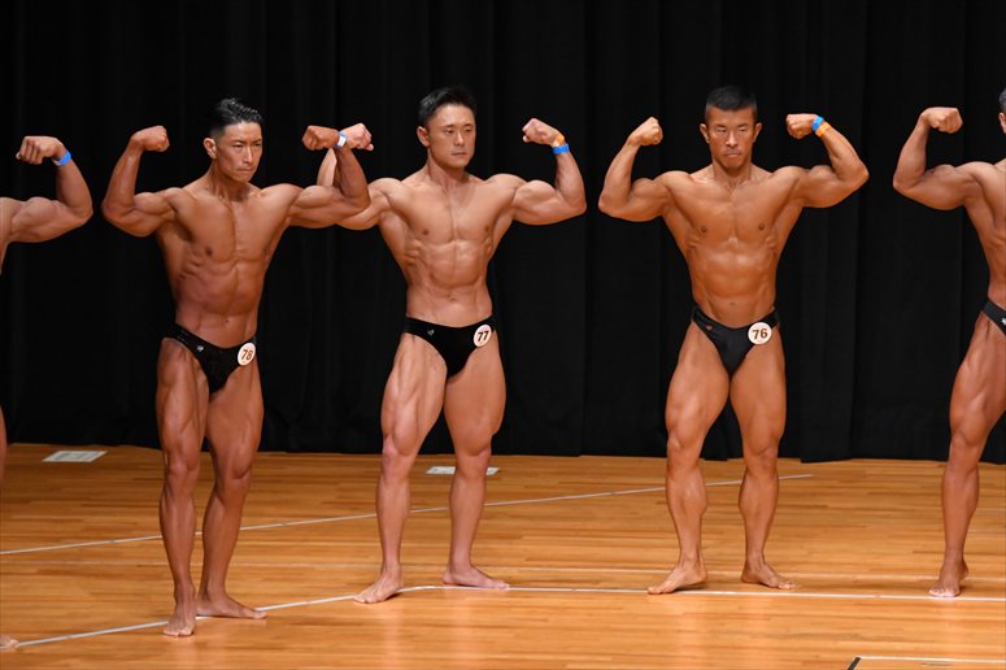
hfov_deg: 8.1
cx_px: 503
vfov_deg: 5.4
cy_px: 335
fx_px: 7122
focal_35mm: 255
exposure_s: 1/400
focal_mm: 170
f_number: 5.6
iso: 4000
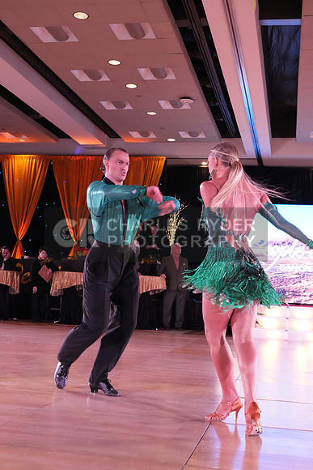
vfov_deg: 42.7
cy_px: 235
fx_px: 600
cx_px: 156
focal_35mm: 46
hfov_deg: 29.3
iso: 8000
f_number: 7.1
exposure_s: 1/250
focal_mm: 46
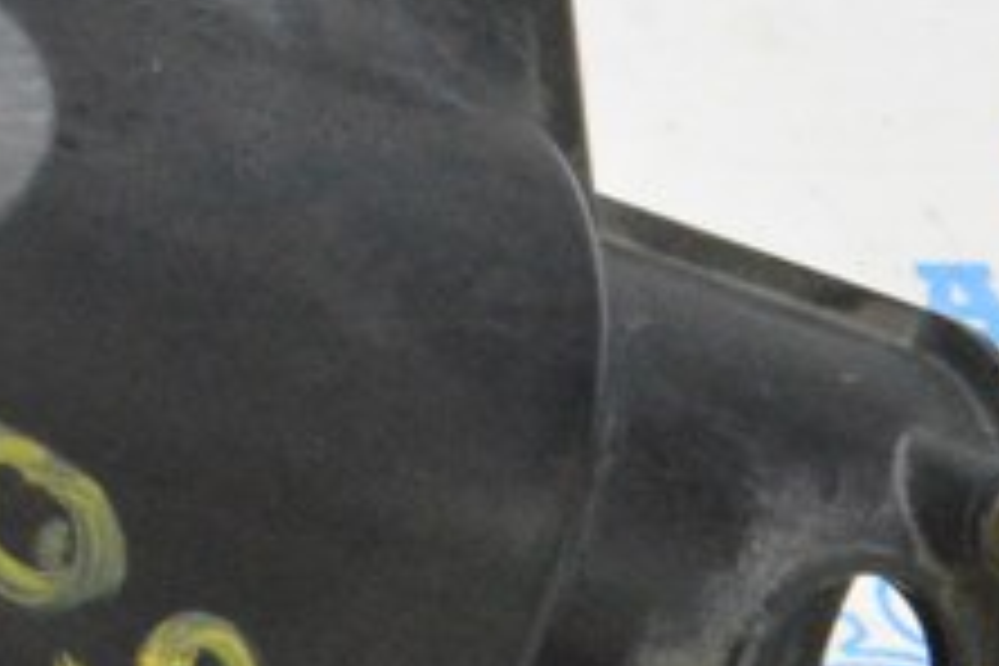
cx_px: -450
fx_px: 4995
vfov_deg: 7.6
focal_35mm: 180
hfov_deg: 11.0
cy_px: 200
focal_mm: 26
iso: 6400
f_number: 20
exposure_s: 1/15
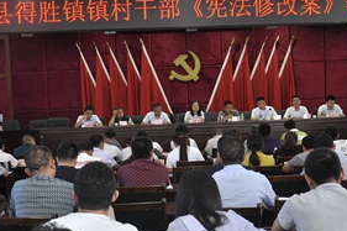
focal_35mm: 64
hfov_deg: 31.4
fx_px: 617
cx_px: 198
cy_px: 157
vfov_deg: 21.1
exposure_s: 1/80
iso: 640
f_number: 3.8
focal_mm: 24
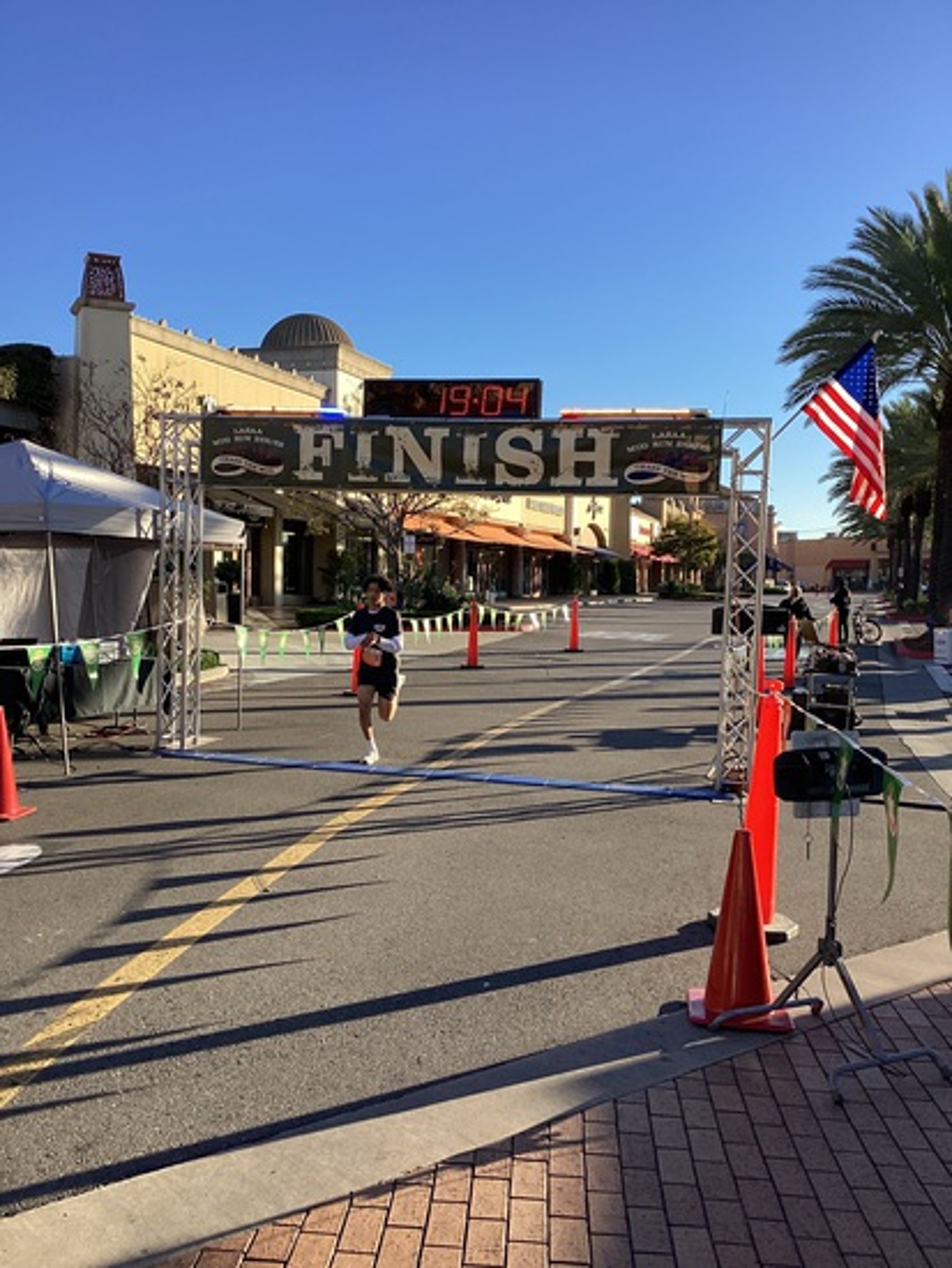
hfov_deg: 45.5
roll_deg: -0.5
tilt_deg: -3.1
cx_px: 476
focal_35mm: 31
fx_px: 1136
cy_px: 634
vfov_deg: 58.3
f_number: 2.4
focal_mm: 3.3
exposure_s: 1/769
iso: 25
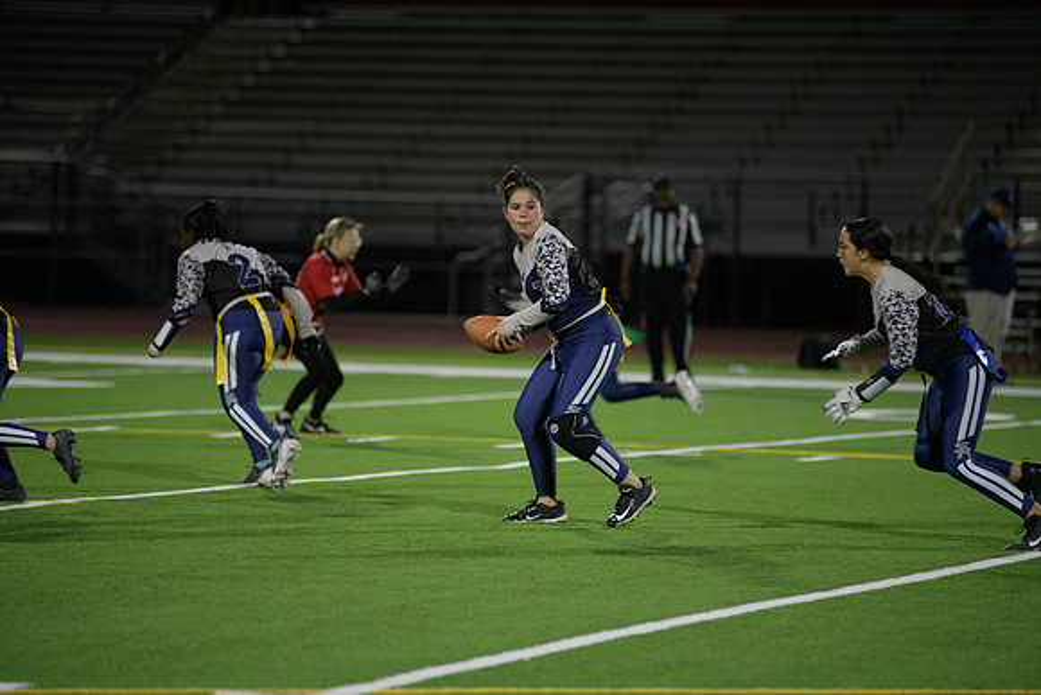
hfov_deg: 10.3
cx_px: 520
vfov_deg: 6.9
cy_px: 348
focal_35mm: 200
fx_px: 5784
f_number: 2.8
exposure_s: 1/640
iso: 2200
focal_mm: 200
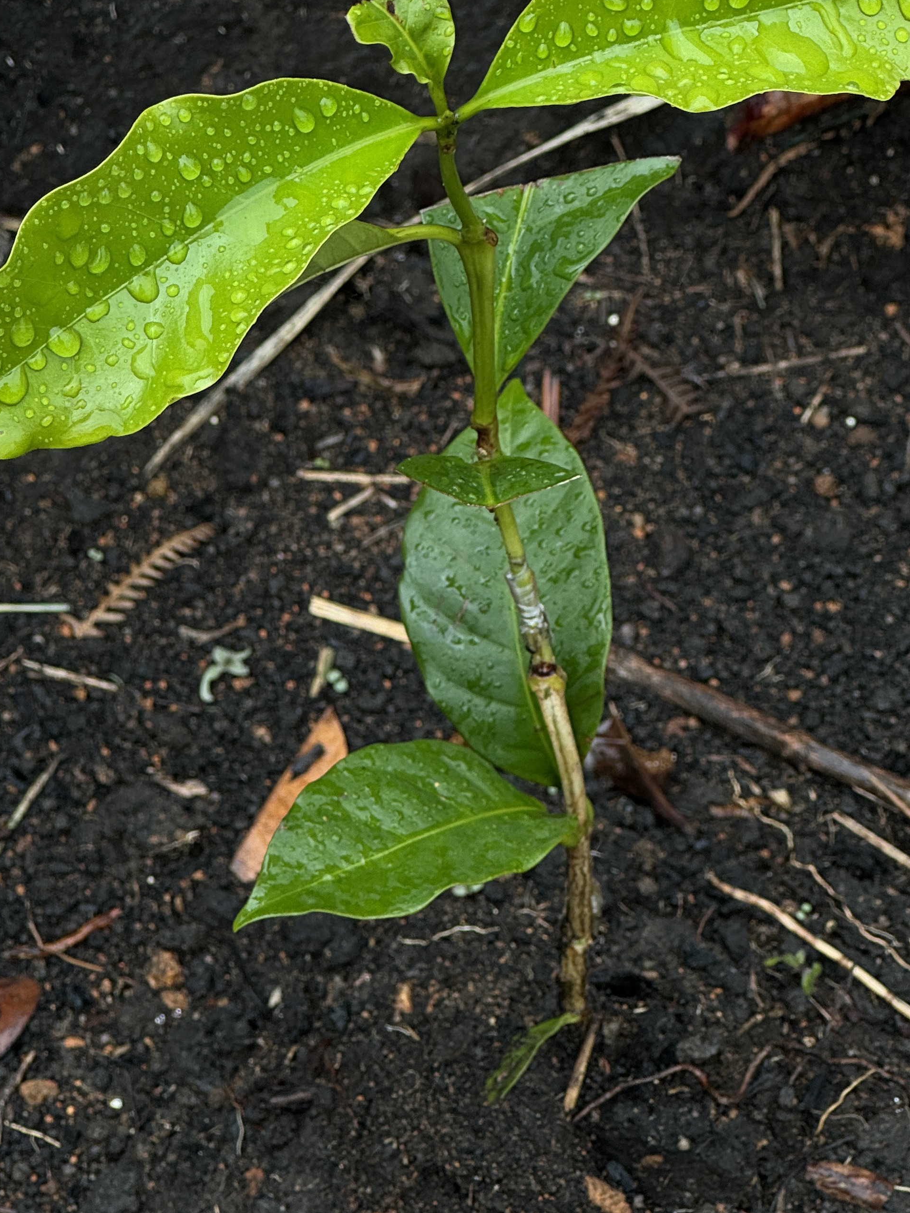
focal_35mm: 122
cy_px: 460
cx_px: 456
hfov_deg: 12.1
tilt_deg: -53.6
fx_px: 4276
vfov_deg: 16.1
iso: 25
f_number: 2.8
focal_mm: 9
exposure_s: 1/213
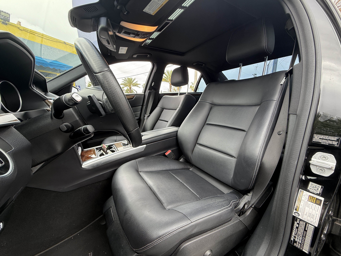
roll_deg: -0.8
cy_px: 128
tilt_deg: -9.1
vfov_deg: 85.7
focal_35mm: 14
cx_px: 170
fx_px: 138
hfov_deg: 102.1
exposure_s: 1/99
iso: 64
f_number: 2.2
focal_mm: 2.22
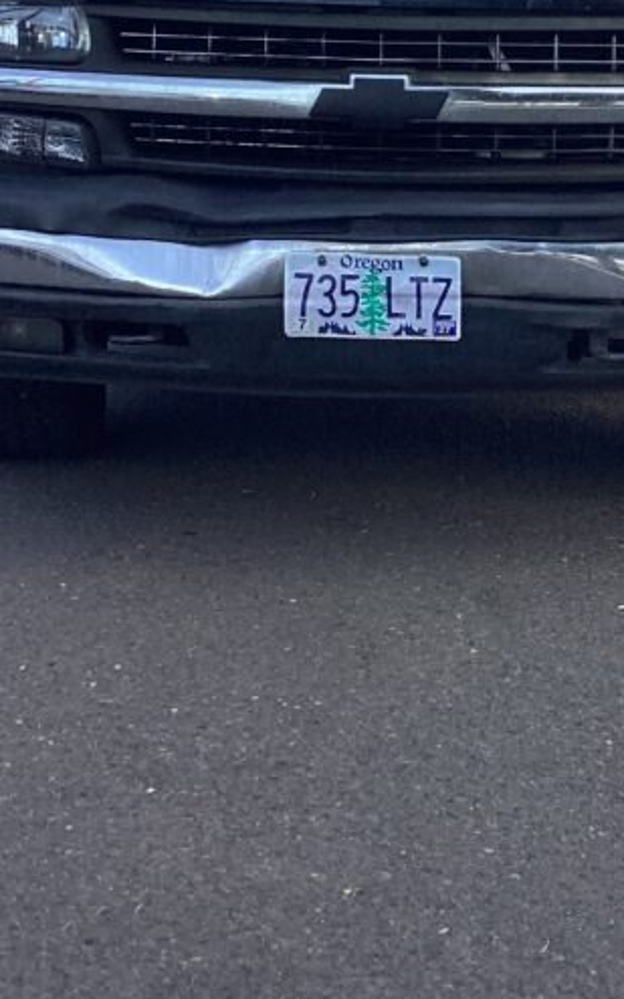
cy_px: 196
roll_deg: -2.1
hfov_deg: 19.0
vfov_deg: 29.5
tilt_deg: -8.8
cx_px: 469
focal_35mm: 68
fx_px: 1852
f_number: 2.4
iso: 25
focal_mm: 3.3
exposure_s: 1/662
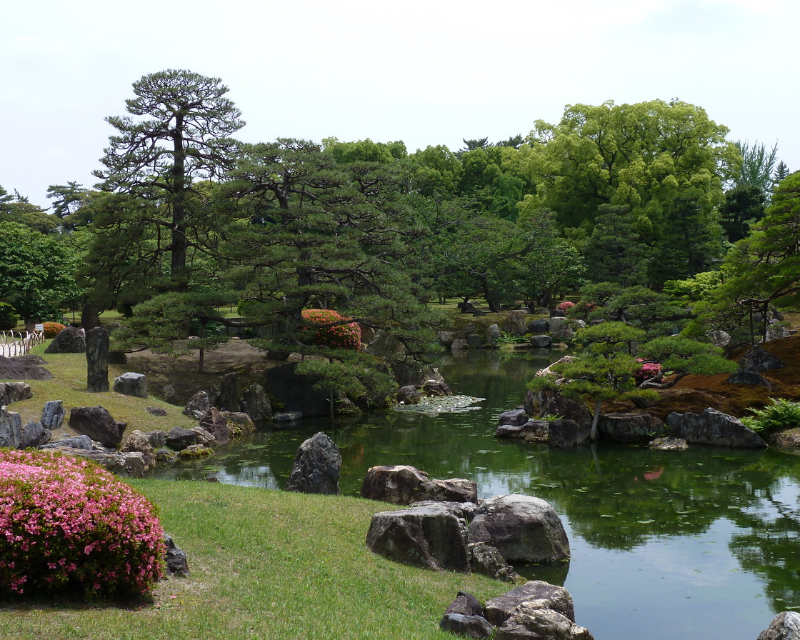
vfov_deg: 32.7
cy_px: 321
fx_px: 1089
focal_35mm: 46
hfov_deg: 40.3
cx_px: 396
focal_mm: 7.3
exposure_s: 1/400
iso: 80
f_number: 4.5
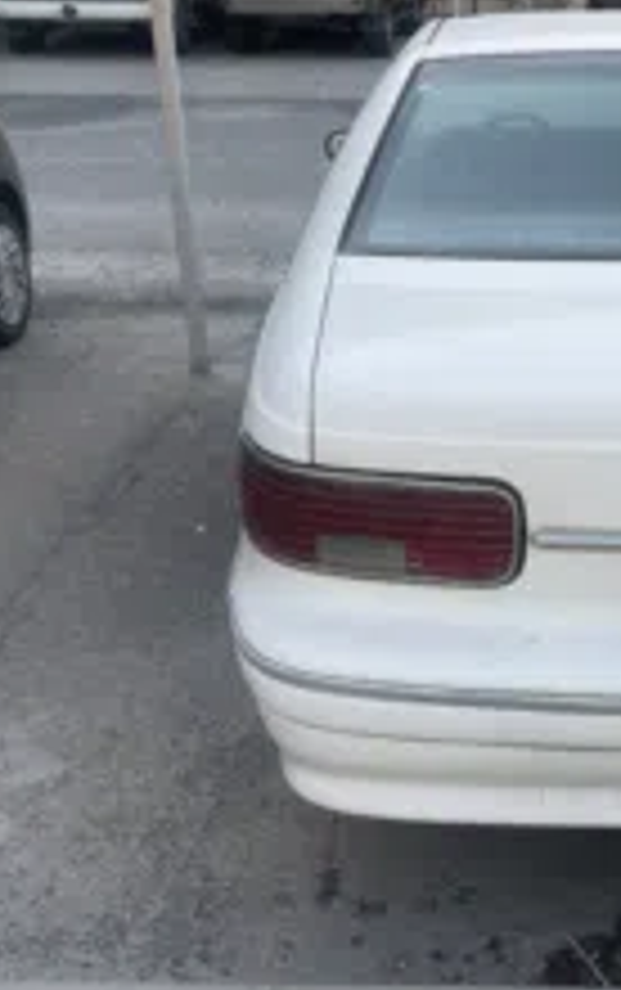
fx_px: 1350
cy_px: 518
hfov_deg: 25.0
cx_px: 576
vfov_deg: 40.3
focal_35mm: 50
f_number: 1.6
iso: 32
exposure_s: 1/972
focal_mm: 4.2
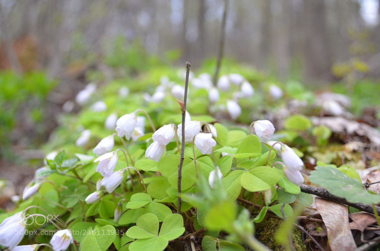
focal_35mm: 44
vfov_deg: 30.7
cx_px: 190
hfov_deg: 45.1
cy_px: 126
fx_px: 458
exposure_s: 1/60
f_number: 4.5
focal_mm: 29
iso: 800
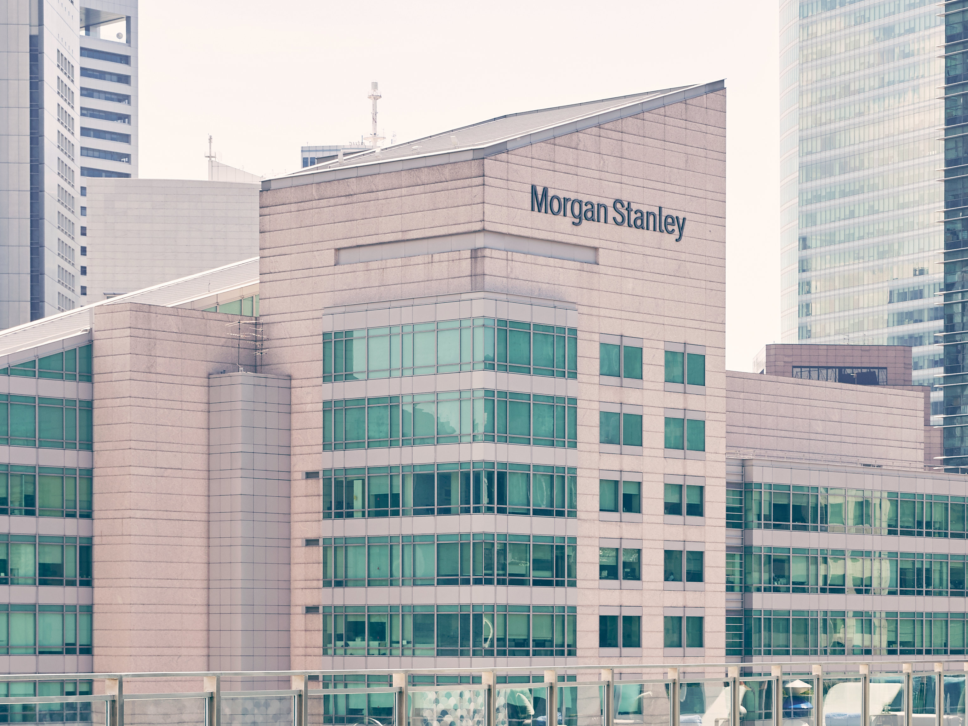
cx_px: 727
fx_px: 2852
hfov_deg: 19.1
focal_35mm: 102
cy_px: 640
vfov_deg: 14.4
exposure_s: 1/80
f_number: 8
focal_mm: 41
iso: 100
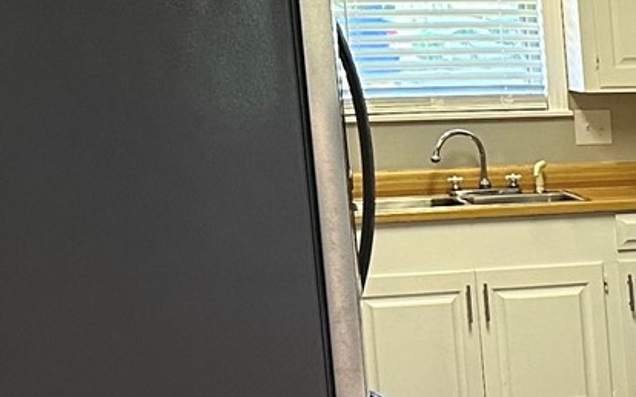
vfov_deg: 10.3
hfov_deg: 13.8
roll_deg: +1.1
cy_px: 372
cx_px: 1310
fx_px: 2182
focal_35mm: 126
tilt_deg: -9.6
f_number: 1.78
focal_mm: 6.86
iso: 250
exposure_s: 1/60
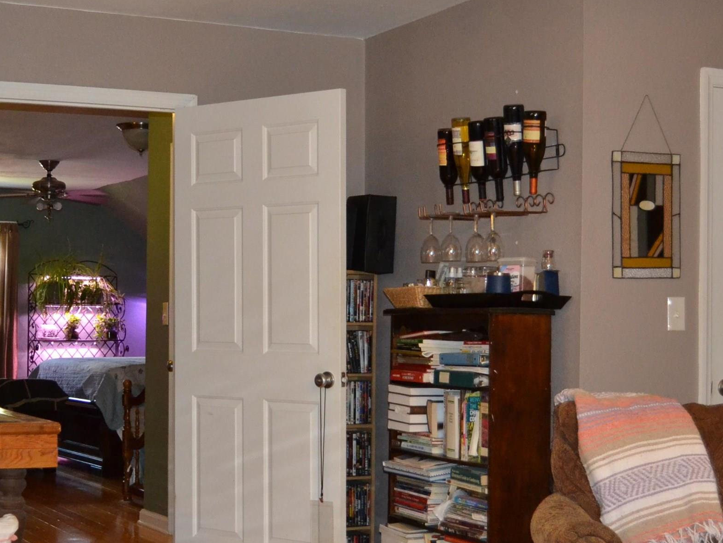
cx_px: 317
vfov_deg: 21.6
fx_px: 1420
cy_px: 293
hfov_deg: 28.5
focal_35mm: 68
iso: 1800
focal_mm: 24
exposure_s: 1/60
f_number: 4
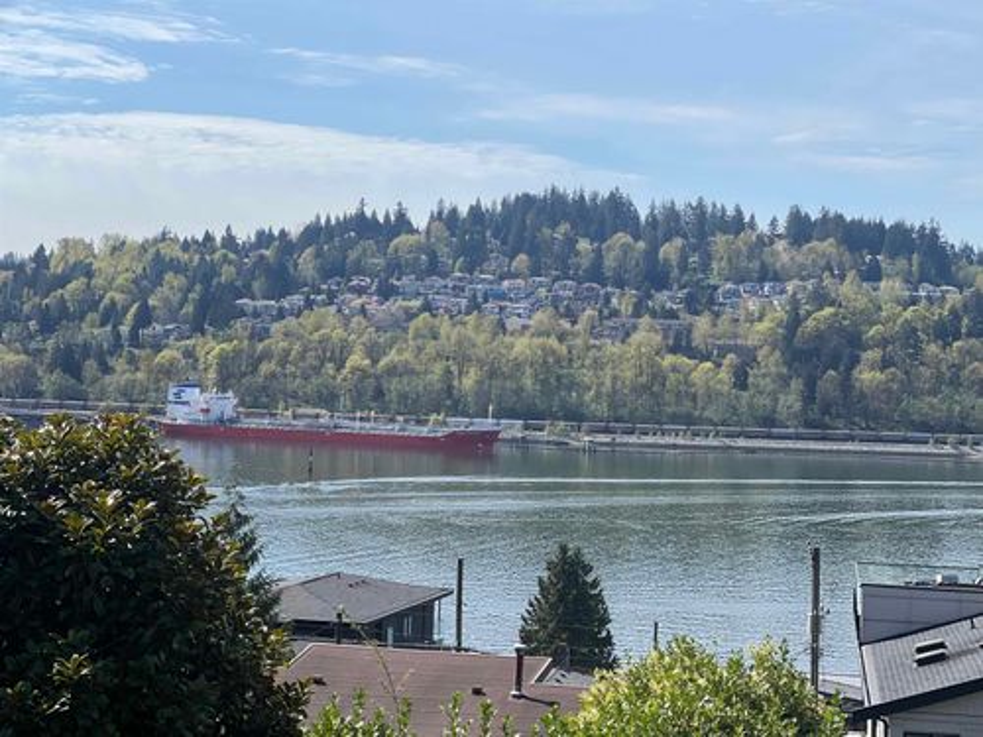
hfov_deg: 25.3
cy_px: 368
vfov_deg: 19.1
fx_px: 2187
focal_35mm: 77
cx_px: 492
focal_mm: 9
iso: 32
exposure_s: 1/630
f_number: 2.8
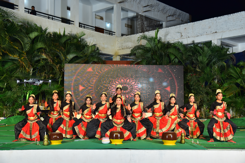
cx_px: 122
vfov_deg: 29.3
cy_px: 82
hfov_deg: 42.7
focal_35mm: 46
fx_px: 313
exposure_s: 1/160
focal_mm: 46
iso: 500
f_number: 6.3
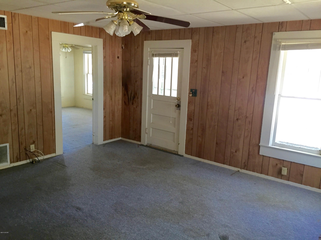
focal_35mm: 29
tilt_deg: -8.7
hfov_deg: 61.7
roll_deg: -2.3
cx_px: 160
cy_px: 120
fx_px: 269
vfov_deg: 48.2
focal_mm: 4.15
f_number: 2.2
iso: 100
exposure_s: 1/30
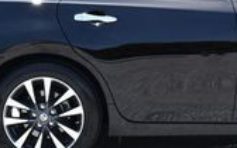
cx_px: 253
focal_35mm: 217
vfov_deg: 6.0
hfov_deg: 9.6
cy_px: -66
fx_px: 1402
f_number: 7.1
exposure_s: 1/250
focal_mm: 28
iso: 200
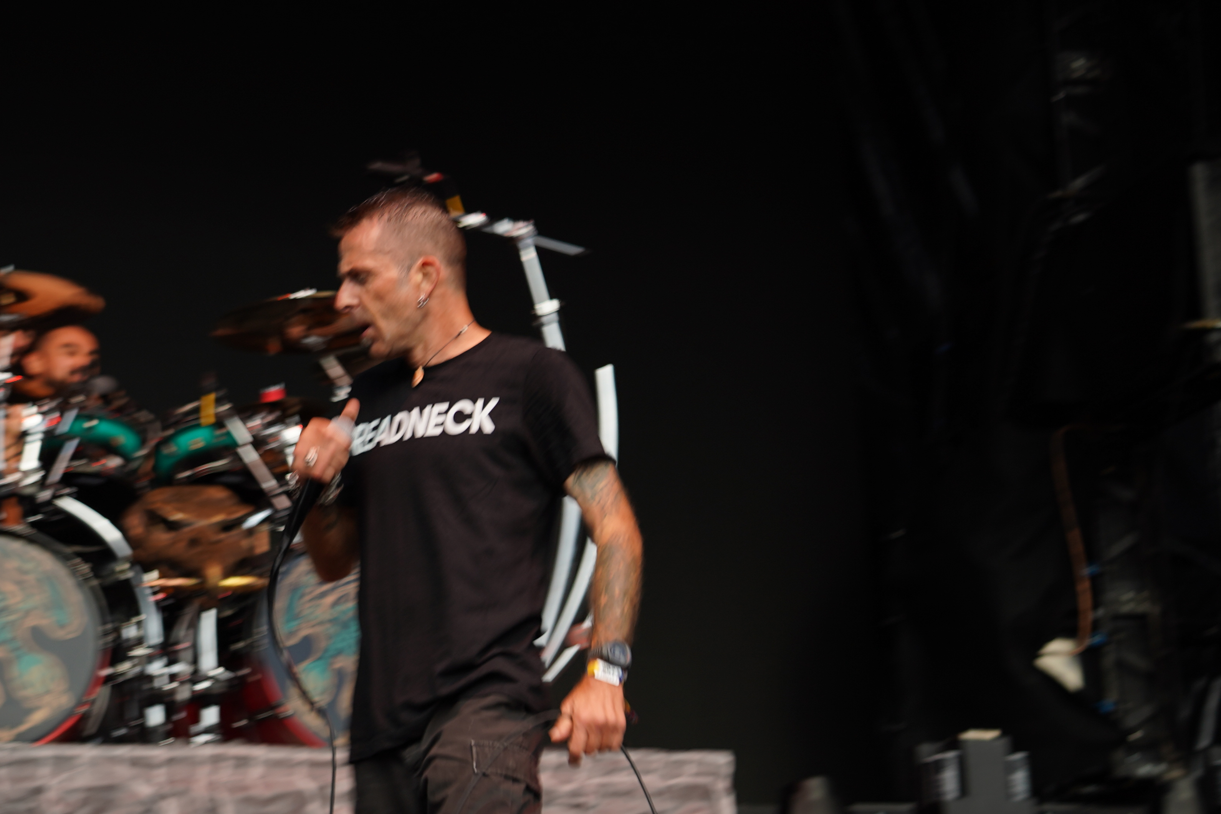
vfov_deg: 13.7
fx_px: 3391
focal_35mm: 100
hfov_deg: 20.4
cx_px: 649
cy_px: 544
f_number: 4
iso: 125
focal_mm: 53
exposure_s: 1/60
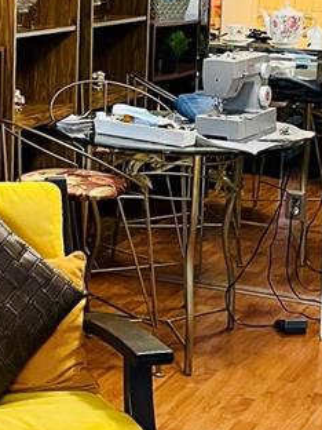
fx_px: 1240
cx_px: 117
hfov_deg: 14.8
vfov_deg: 19.5
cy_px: 125
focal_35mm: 100
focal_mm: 5.1
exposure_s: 1/60
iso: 500
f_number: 1.6
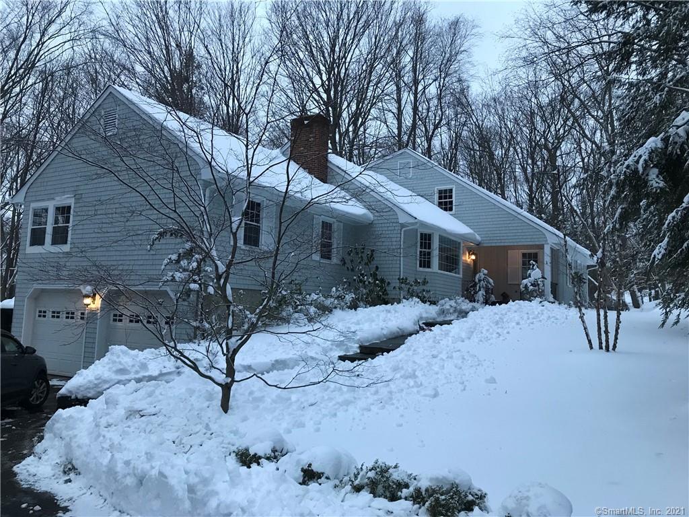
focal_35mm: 28
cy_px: 258
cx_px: 344
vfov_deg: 49.7
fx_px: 557
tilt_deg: +5.4
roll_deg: -1.8
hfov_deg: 63.4
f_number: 1.8
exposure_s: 1/30
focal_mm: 3.99
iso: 40
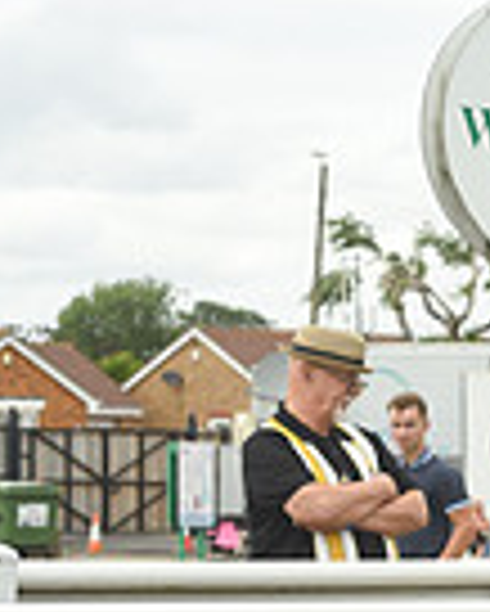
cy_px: 646
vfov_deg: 9.6
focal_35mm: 200
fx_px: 3621
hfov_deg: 7.2
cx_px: 1254
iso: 400
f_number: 6.3
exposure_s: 1/1000
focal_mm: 50
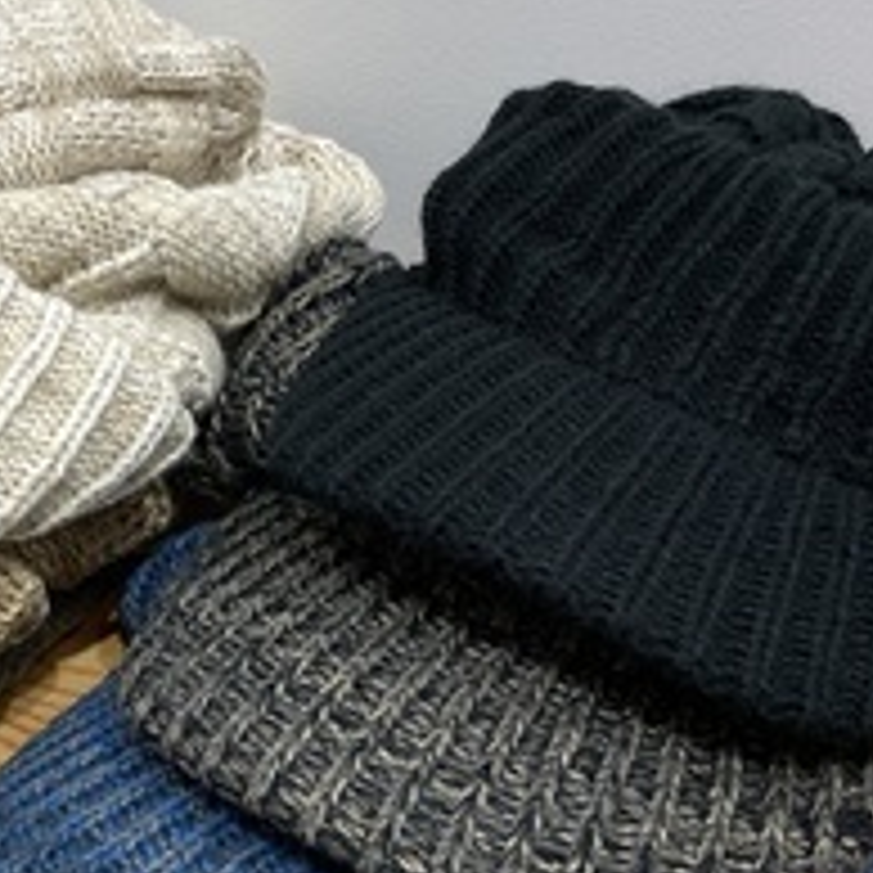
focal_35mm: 66
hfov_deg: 25.6
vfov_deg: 26.0
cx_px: 176
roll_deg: +0.7
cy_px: 524
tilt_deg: -36.4
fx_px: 1883
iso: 64
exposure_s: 1/120
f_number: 1.8
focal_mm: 3
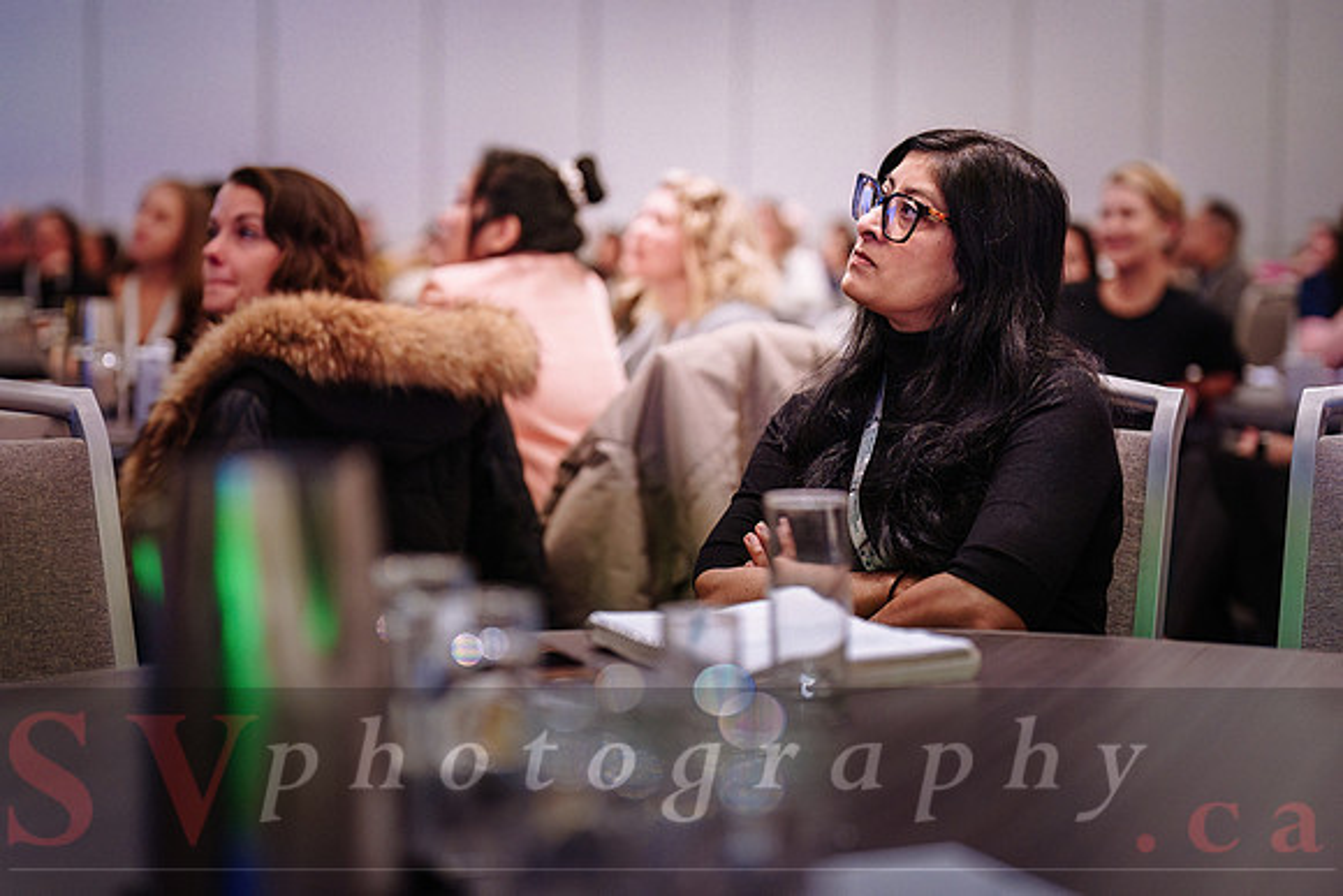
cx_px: 669
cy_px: 361
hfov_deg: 33.3
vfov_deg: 22.5
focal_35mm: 60
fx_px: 2249
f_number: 1.4
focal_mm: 50
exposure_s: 1/500
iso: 2500
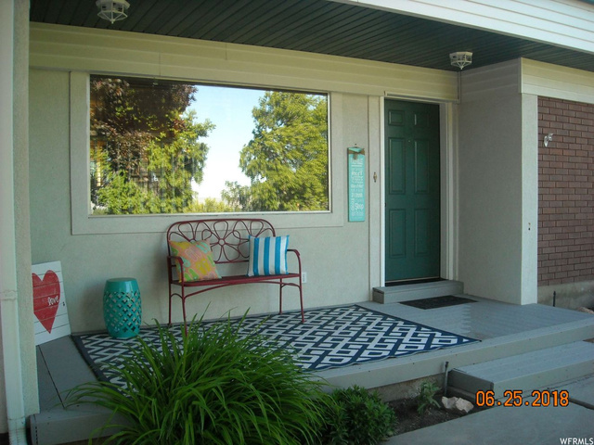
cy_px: 222
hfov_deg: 52.6
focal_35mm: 35
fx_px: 601
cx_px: 297
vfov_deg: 40.7
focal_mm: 5.7
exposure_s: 1/250
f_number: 2.8
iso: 227
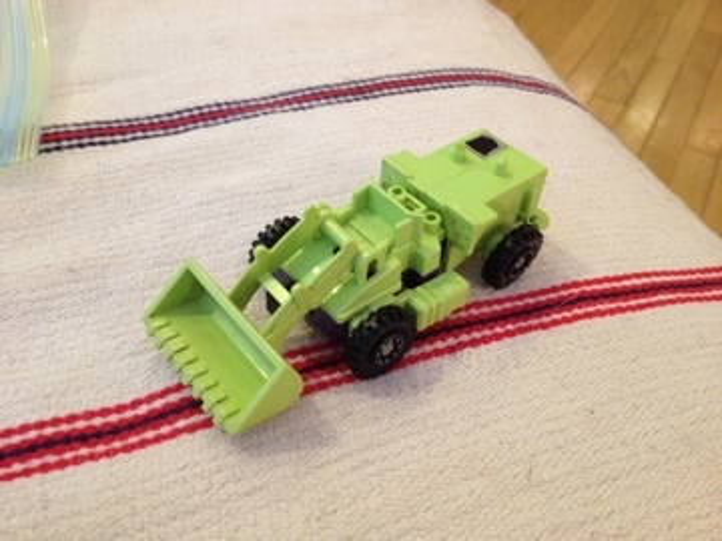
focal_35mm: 35
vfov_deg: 40.7
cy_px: 270
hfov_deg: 52.6
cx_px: 361
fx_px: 730
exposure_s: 1/20
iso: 200
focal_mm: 4.28
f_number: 2.4
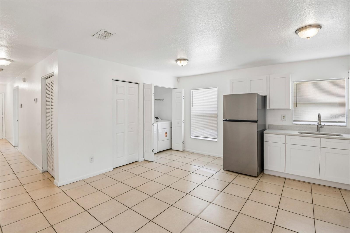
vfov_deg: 73.7
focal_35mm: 16
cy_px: 116
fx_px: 156
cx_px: 175
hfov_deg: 96.7
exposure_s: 1/40
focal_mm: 16
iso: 400
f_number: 8
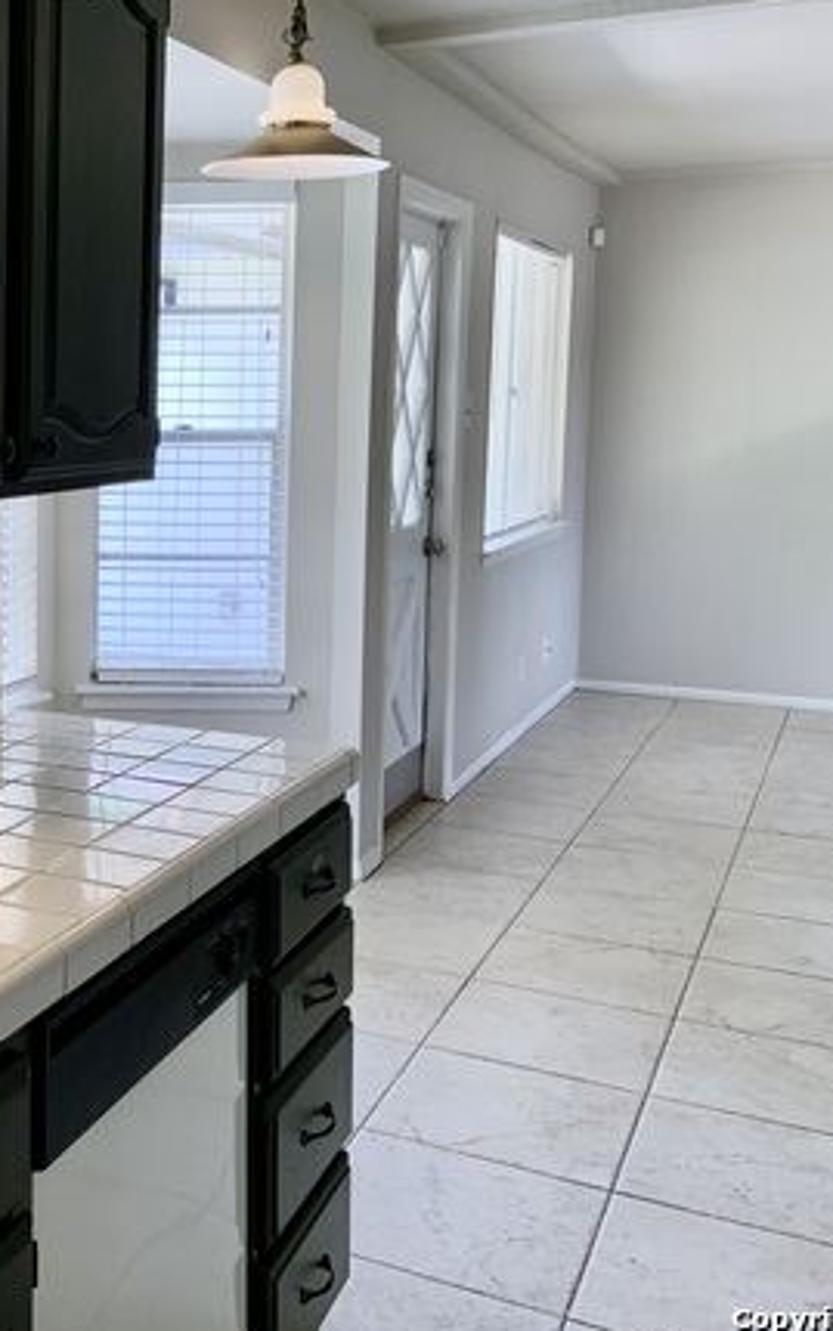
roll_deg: +0.2
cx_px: -12
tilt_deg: -7.8
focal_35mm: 41
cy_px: 631
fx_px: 1488
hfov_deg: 29.1
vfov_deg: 48.2
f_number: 1.8
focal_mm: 4.25
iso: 80
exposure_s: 1/120
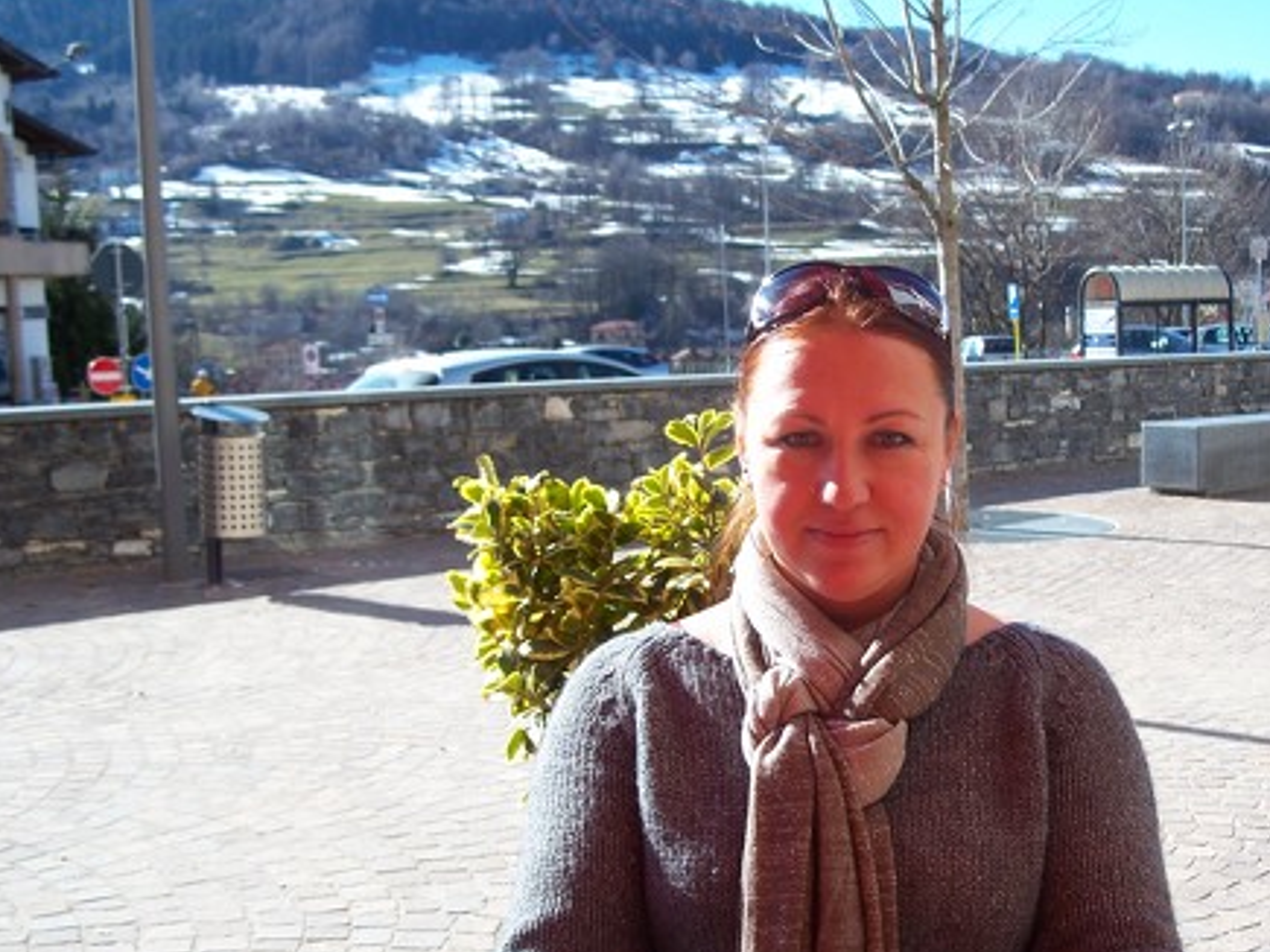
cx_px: 797
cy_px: 578
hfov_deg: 37.3
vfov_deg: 28.5
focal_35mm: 51
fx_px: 1871
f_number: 2.8
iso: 64
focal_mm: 7.8
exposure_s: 1/400
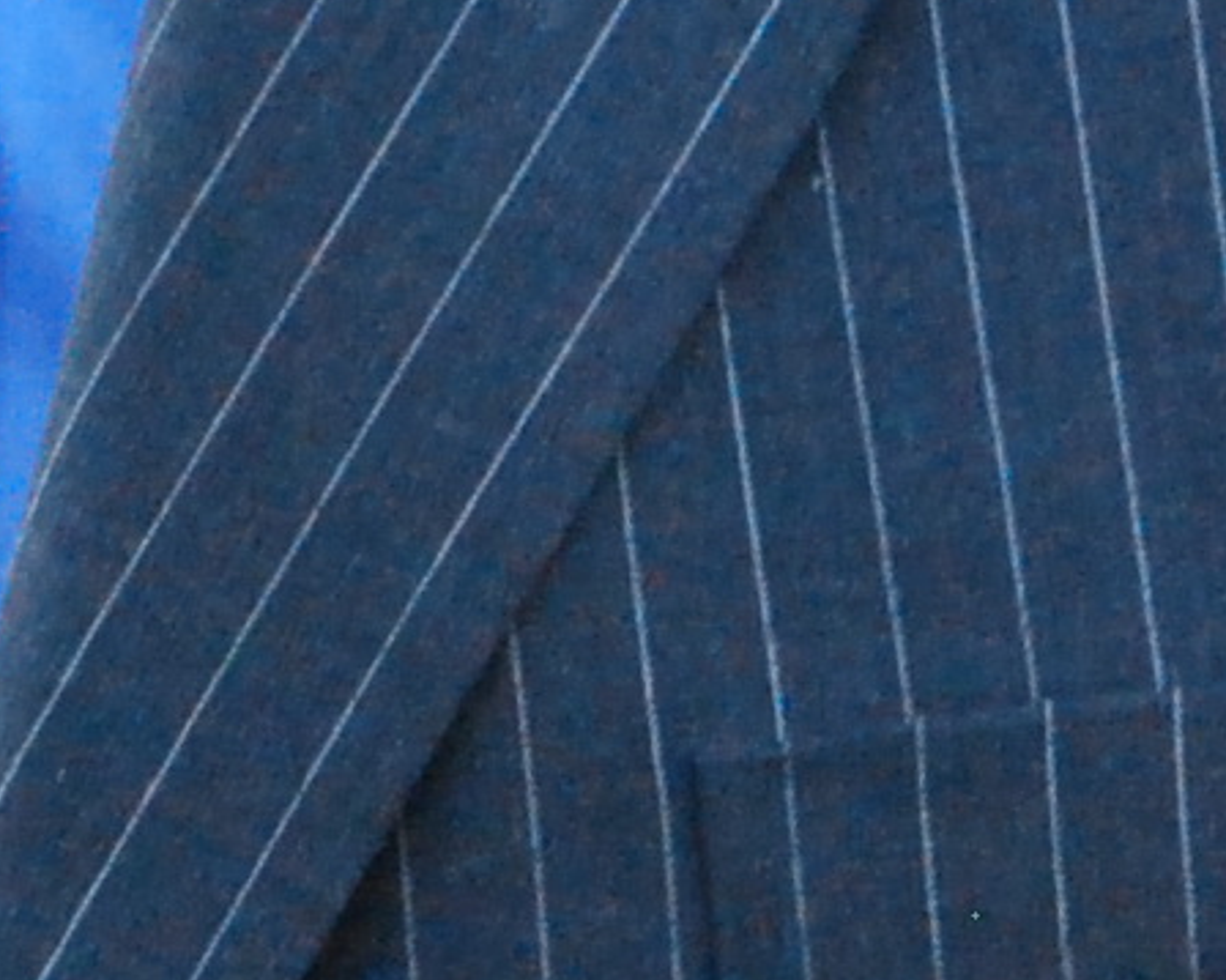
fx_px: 39787
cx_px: 109
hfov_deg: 1.8
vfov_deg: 1.4
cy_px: -1443
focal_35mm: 1097
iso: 1100
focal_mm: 90
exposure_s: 1/125
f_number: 5.6
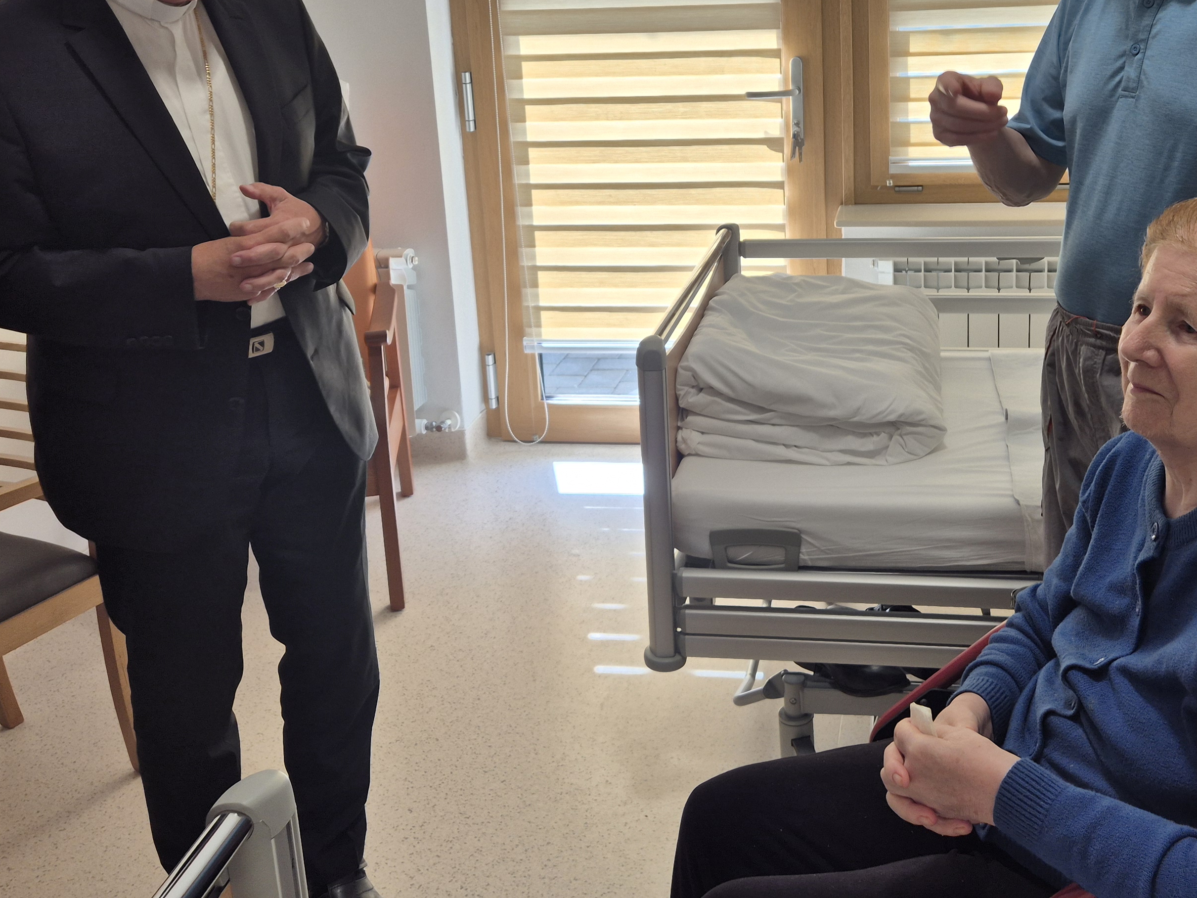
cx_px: 737
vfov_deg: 37.1
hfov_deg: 48.6
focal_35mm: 38
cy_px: 263
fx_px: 1314
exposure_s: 1/102
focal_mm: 5.4
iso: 25
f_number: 1.8
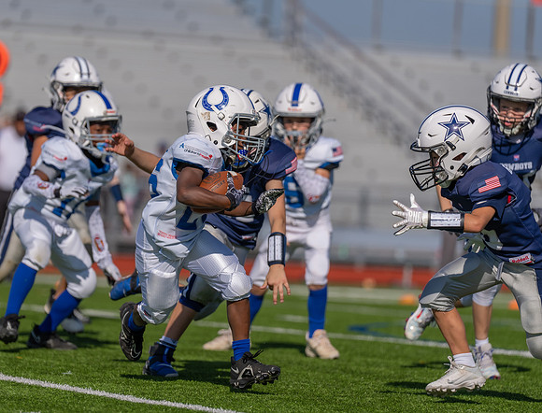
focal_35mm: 251
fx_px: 3950
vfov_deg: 6.0
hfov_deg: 7.8
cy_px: 216
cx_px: 195
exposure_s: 1/5000
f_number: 3.2
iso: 160
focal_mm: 200
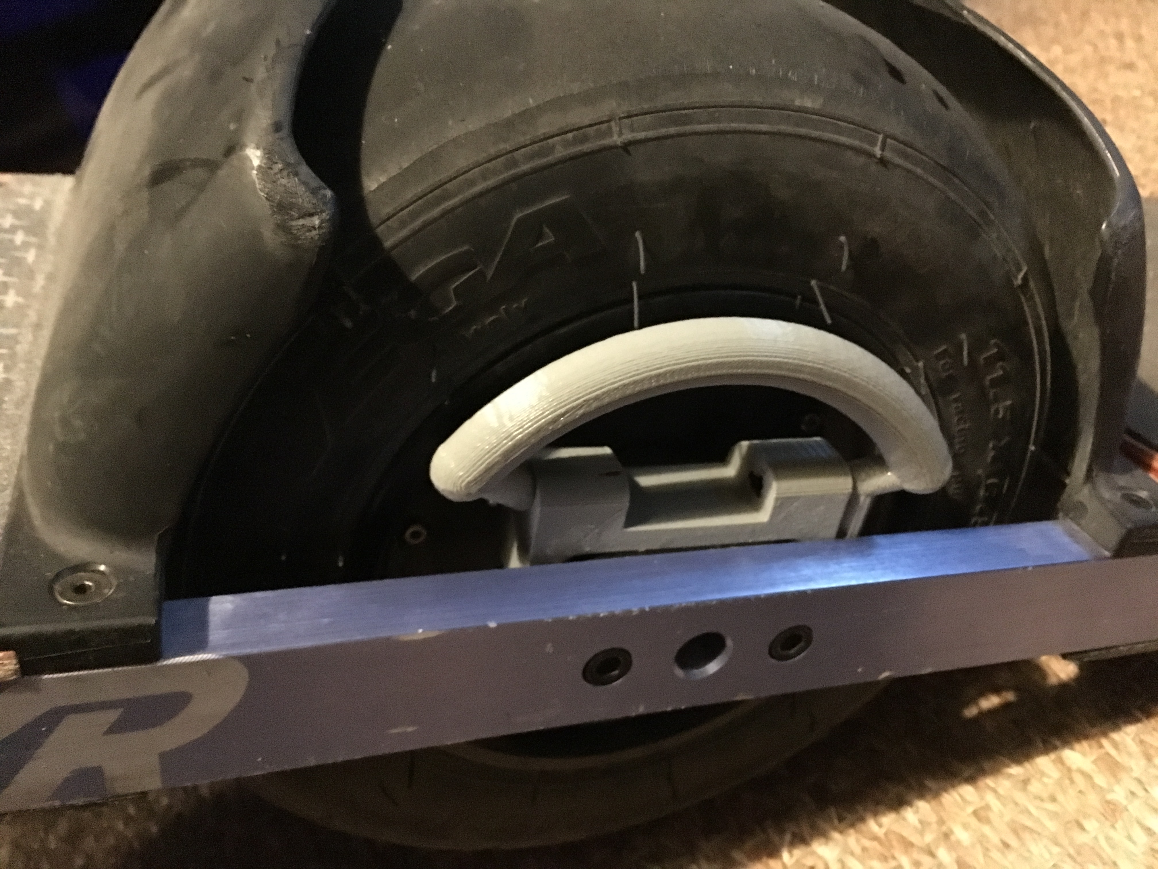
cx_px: 579
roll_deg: +15.0
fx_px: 970
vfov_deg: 48.2
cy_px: 434
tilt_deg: -40.4
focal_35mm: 29
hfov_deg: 61.7
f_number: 2.2
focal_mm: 4.15
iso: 1600
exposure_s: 1/17
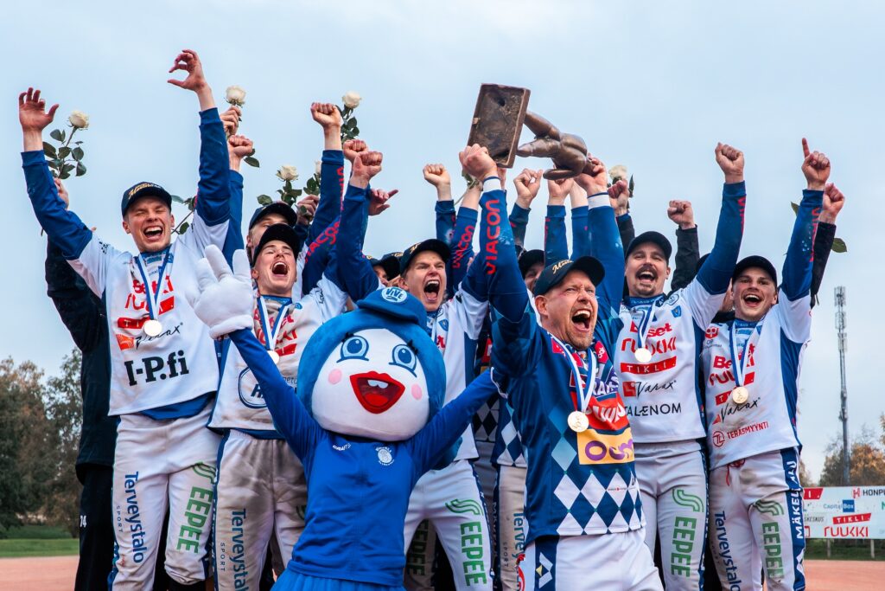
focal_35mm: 45
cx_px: 499
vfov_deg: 29.6
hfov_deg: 43.2
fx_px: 1116
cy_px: 311
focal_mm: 26.4
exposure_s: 1/800
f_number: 5
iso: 1250
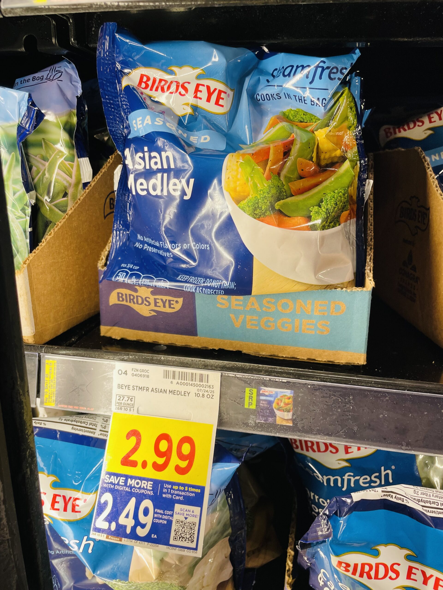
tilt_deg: -17.0
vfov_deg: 67.3
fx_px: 444
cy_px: 295
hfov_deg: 53.1
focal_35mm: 26
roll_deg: -0.9
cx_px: 222
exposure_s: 1/120
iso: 80
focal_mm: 4.2
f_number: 1.6
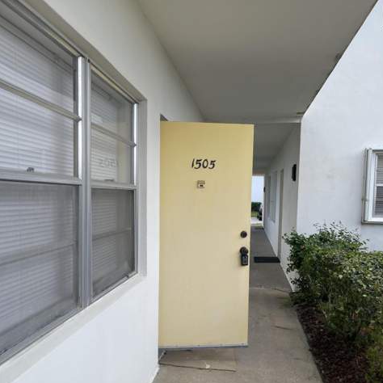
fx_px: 388
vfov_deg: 52.1
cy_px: 232
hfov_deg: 52.5
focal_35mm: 31
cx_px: 193
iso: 32
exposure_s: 1/1020
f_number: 1.6
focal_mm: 5.1
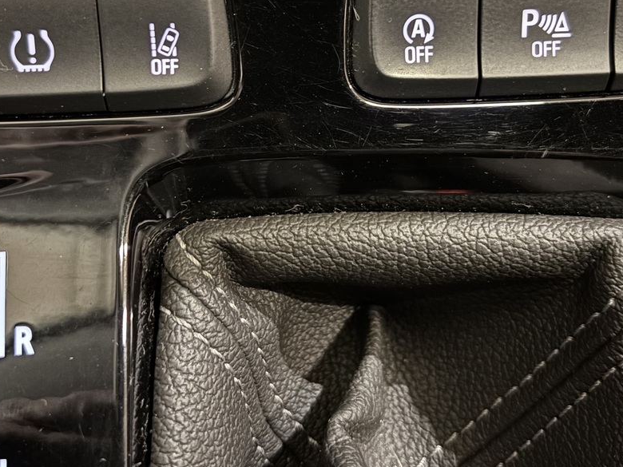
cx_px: 308
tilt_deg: -69.6
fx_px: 864
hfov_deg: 39.7
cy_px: 121
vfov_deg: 29.8
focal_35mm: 48
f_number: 1.6
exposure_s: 1/15
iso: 800
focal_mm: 5.96
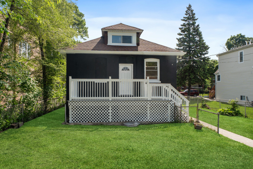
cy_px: 88
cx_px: 123
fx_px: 267
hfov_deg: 50.7
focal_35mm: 38
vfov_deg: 35.1
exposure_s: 1/200
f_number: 8
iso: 50
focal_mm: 24
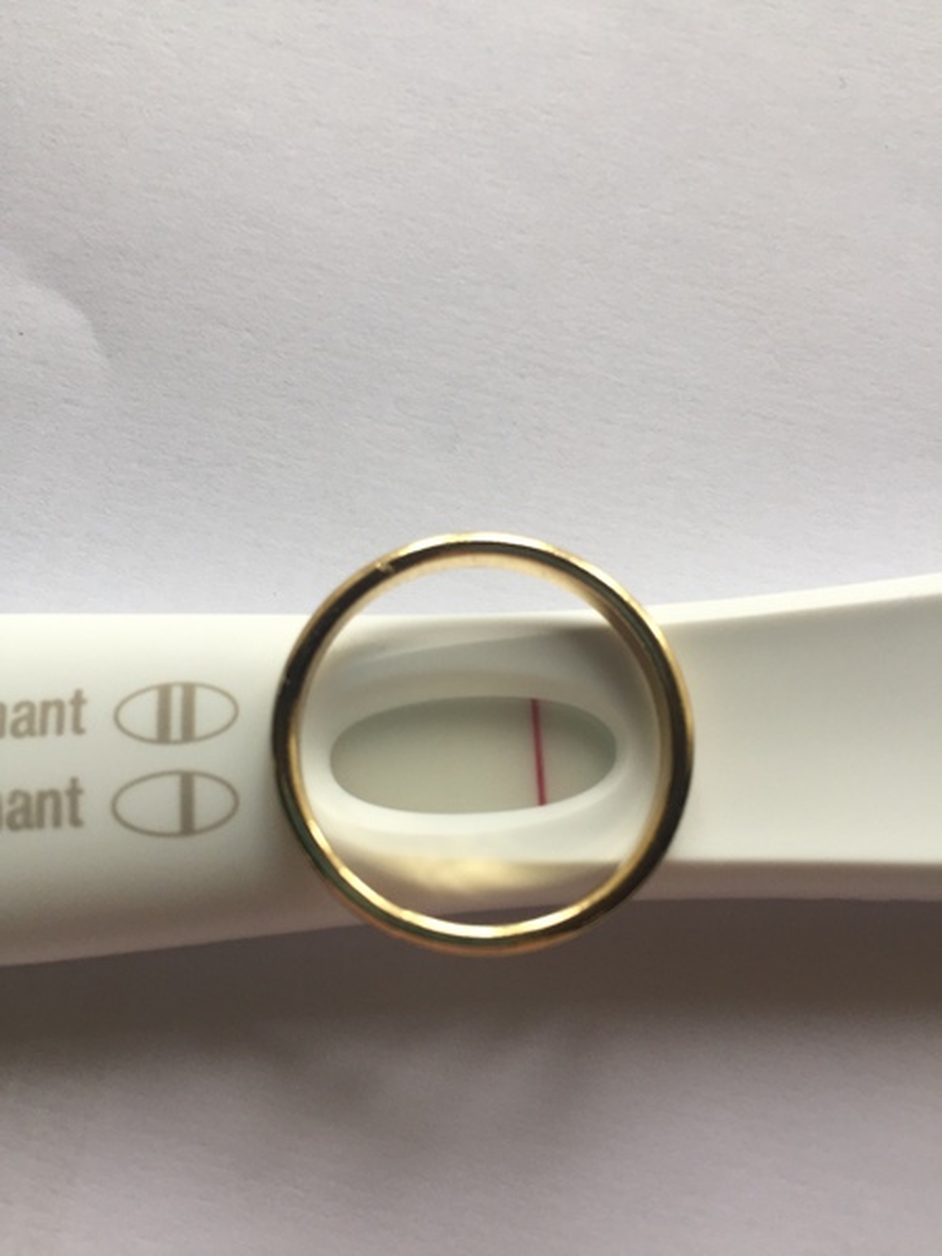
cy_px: 628
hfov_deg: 48.2
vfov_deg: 61.7
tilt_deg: -75.1
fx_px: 1052
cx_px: 471
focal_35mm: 29
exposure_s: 1/100
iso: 50
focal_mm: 4.15
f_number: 2.2
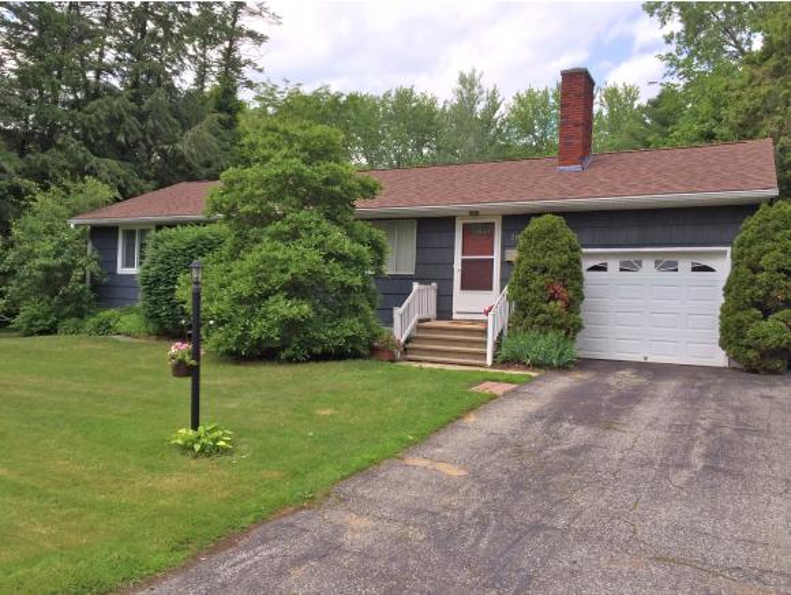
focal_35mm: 29
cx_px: 396
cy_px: 298
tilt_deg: +0.8
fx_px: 663
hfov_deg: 61.6
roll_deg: -2.3
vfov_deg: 48.3
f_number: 2.2
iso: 32
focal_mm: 4.15
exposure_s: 1/964
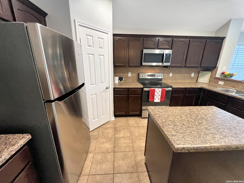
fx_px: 92
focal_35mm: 13
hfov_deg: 106.2
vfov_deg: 89.9
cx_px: 122
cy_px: 92
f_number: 1.8
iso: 320
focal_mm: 1.57
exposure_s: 1/60
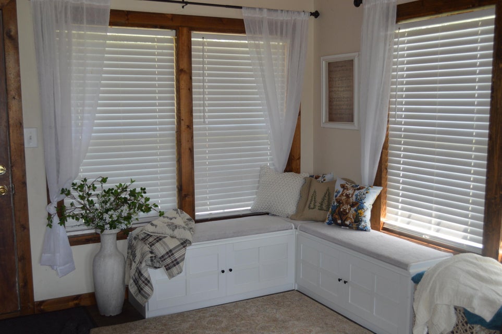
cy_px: 167
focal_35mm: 39
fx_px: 543
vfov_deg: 34.1
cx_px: 251
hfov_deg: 49.6
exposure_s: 1/125
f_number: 4.2
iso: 360
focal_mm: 26
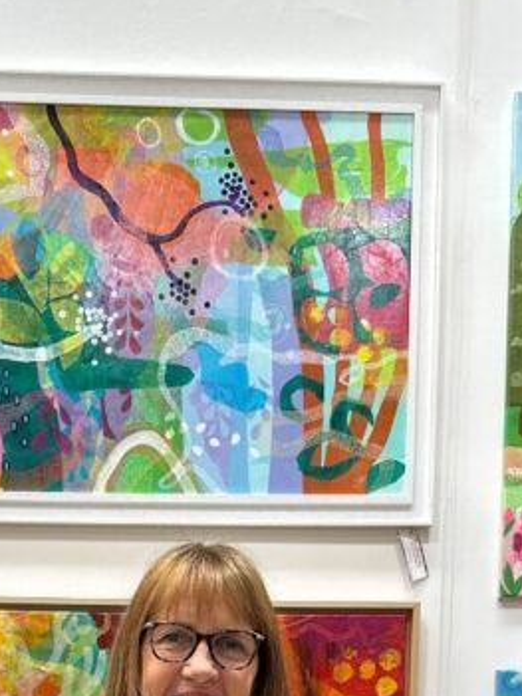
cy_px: 894
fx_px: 1408
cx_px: 159
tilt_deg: -5.5
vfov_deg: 24.4
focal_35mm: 70
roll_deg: -1.1
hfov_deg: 20.9
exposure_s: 1/100
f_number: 1.78
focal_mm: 6.86
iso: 100
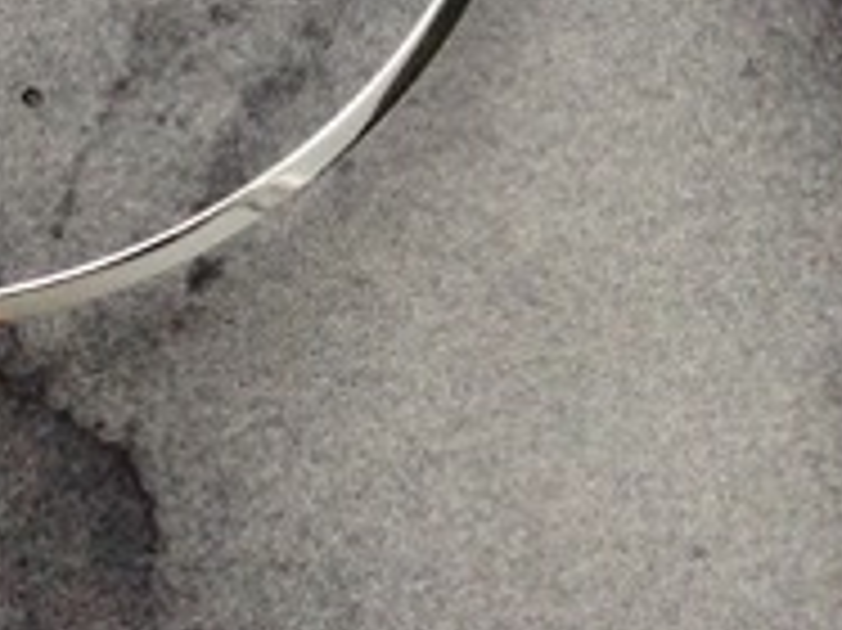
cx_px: -396
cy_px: -400
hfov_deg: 16.1
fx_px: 2747
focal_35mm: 113
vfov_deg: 12.3
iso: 160
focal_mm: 3.3
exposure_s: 1/24
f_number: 2.4
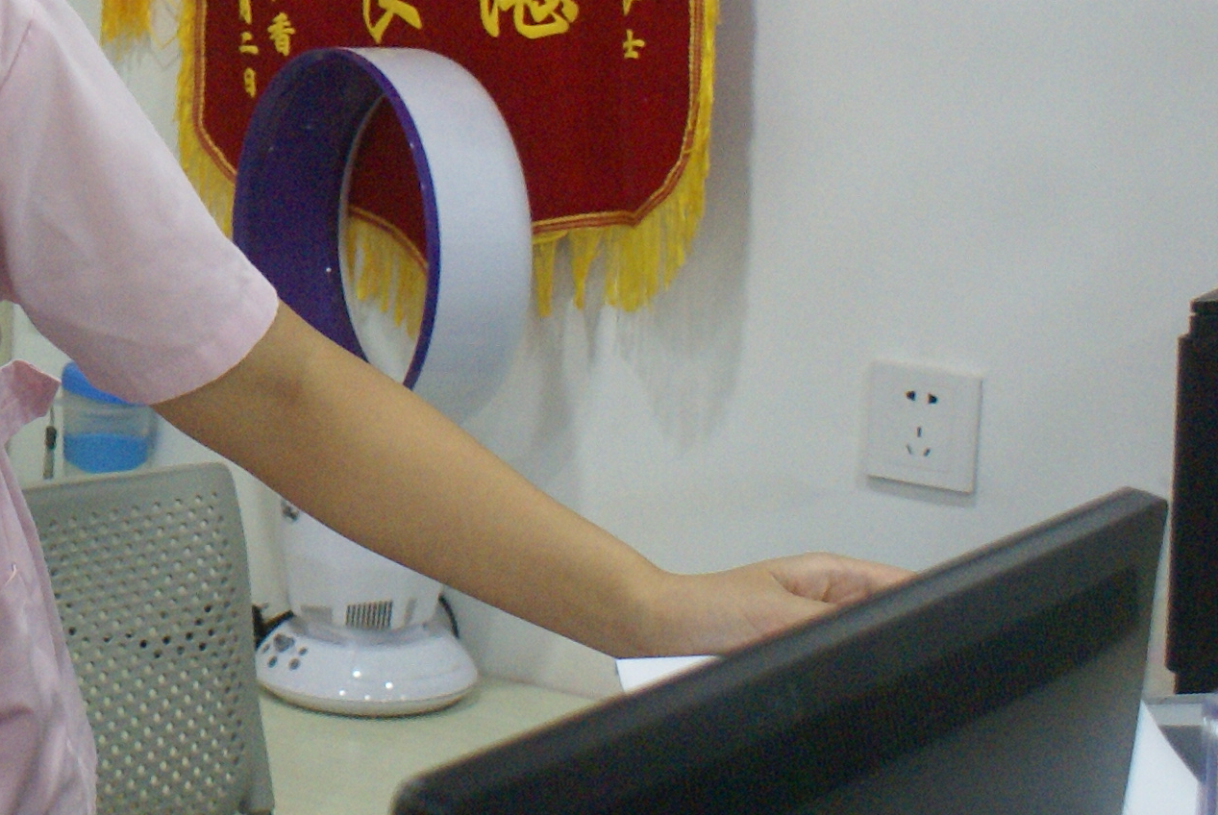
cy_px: -92
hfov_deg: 17.6
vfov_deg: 12.3
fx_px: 3726
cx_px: -305
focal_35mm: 110
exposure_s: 1/80
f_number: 4.5
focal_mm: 24
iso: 800
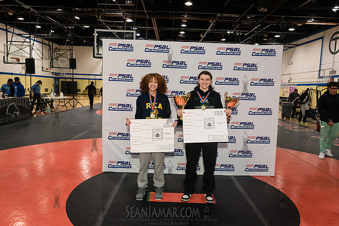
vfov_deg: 46.4
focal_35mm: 28
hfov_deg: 65.5
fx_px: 264
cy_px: 113
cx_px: 170
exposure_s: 1/160
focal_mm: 28
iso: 4000
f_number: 5
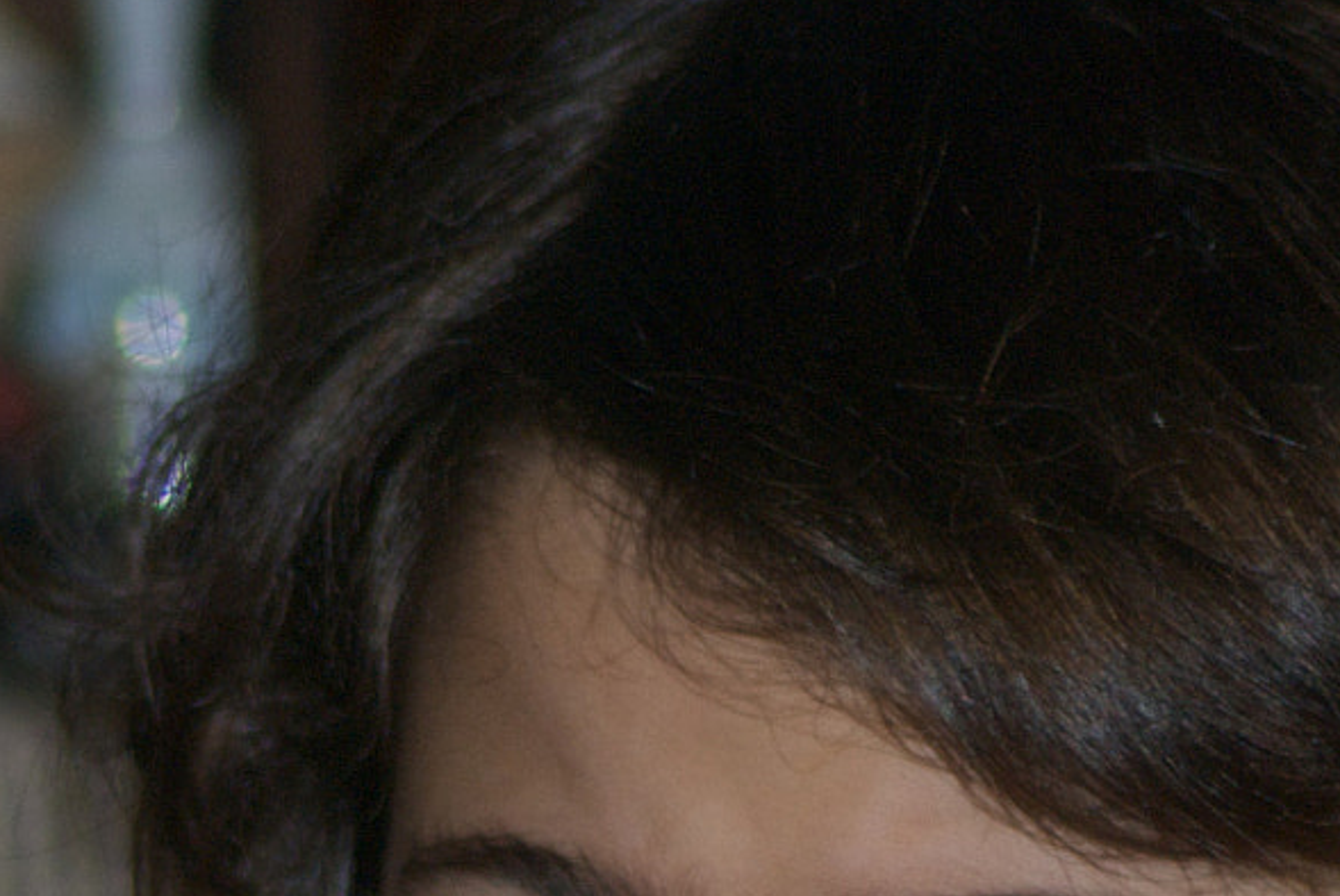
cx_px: 830
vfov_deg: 1.1
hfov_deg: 1.7
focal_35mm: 1222
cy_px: 1059
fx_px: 45530
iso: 500
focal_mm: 300
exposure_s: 1/60
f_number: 5.6
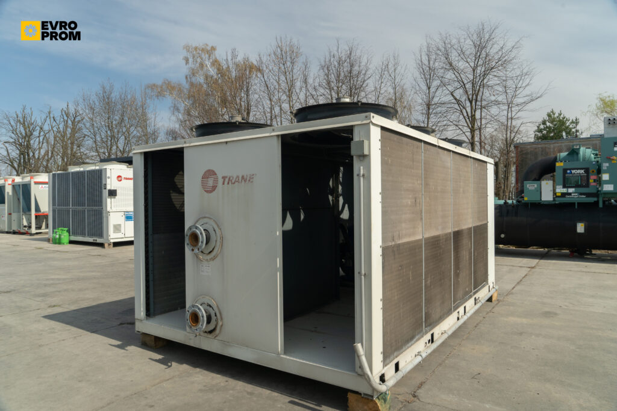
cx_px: 308
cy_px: 206
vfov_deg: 53.1
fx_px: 411
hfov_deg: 73.7
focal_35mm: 24
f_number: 13
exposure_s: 1/125
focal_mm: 24
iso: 160
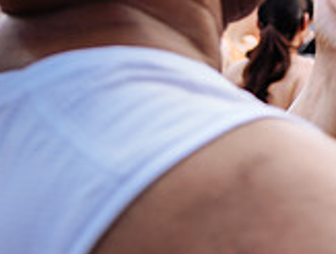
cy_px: 111
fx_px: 1411
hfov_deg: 13.4
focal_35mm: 145
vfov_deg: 10.3
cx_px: 330
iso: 100
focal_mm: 24
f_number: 3.5
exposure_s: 1/200
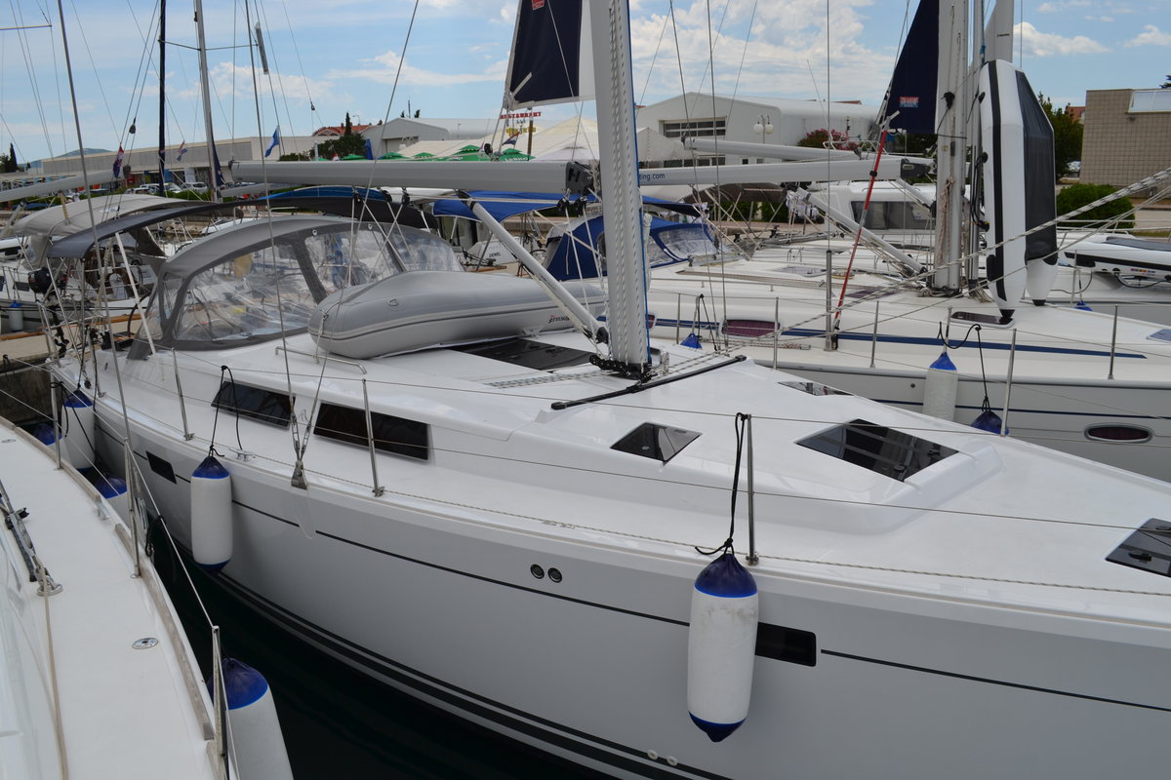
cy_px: 390
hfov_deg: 67.4
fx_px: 878
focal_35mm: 27
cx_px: 586
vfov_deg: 47.9
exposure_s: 1/320
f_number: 9
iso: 100
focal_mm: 18
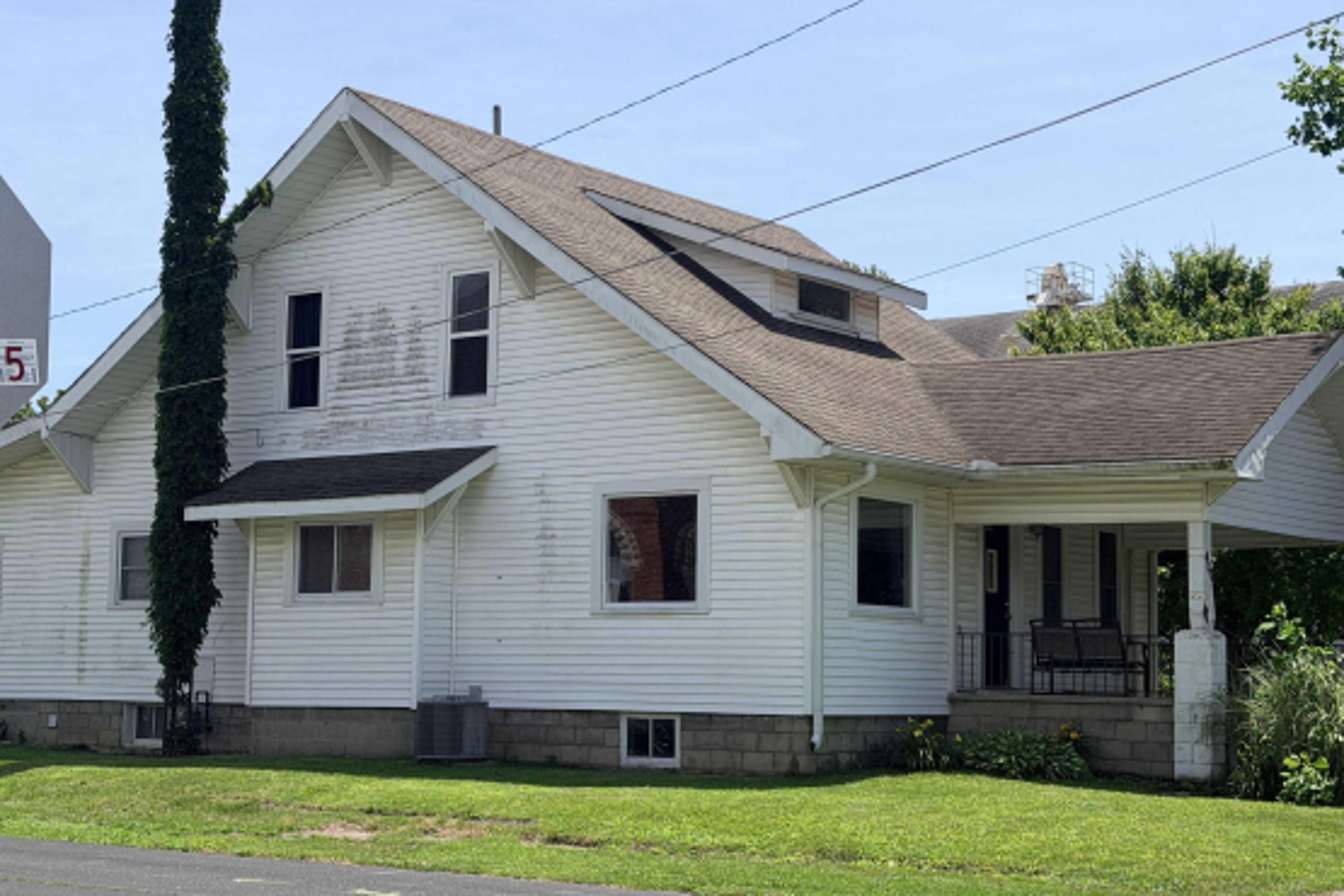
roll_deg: -0.4
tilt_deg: +5.2
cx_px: 626
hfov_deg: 33.4
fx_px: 2240
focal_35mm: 60
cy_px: 460
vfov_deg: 22.6
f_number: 1.78
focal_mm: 6.76
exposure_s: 1/5587
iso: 64
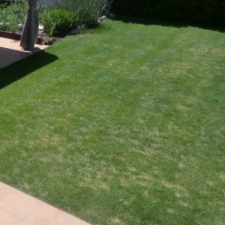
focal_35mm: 50
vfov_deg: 33.9
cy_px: 93
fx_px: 368
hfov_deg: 31.1
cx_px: -7
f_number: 3.2
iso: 64
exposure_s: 1/1000
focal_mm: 4.3
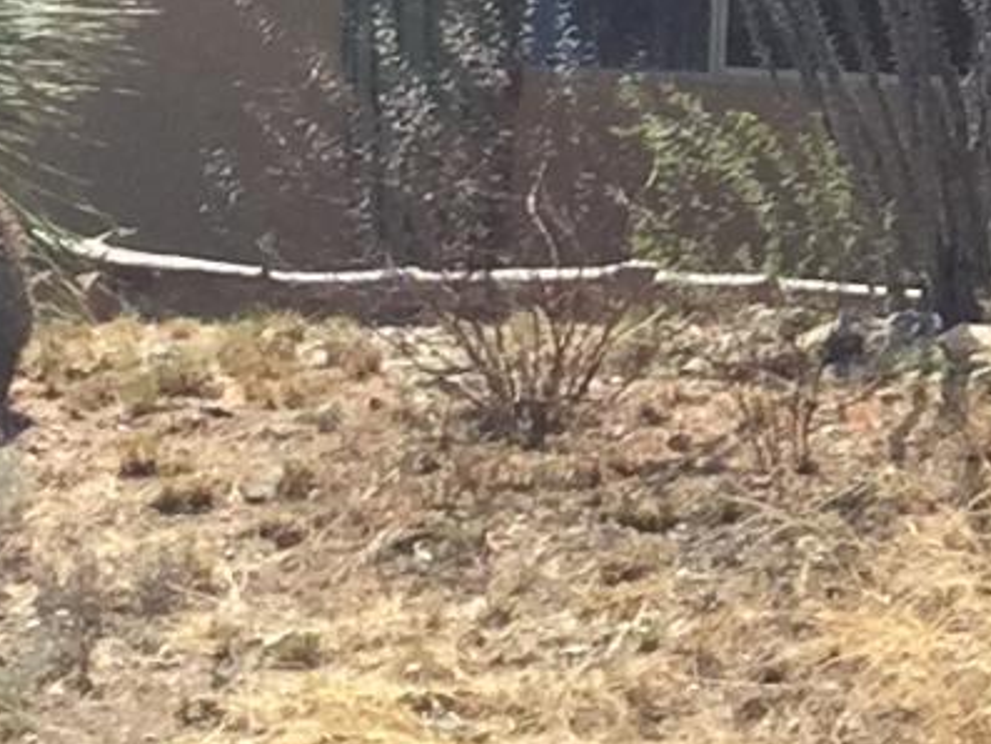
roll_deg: +0.9
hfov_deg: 8.3
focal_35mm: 219
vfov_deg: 6.7
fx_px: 6272
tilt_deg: +10.7
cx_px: 2386
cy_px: -195
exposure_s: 1/1522
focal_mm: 4.15
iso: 32
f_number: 2.2
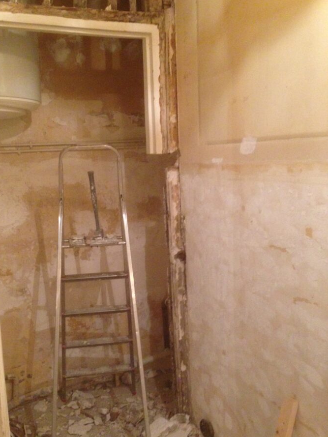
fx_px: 480
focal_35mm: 38
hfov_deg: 37.7
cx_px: 145
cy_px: 229
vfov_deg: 49.0
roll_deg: +2.7
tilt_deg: -8.9
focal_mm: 4.12
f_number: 2.4
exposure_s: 1/20
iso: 400
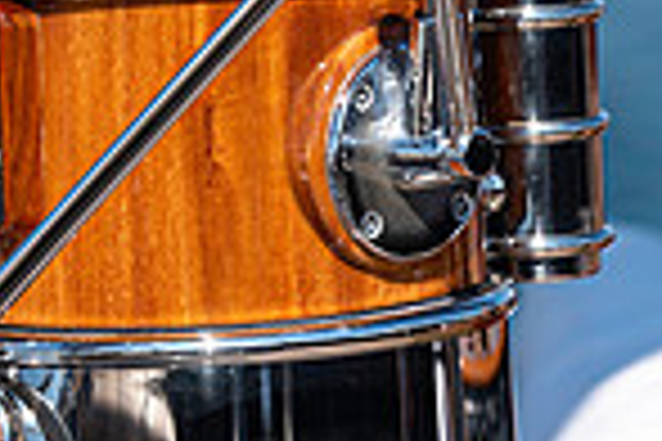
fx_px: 21716
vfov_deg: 1.2
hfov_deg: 1.7
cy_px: -358
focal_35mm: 1181
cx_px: 99
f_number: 4
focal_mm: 300
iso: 100
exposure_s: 1/1000
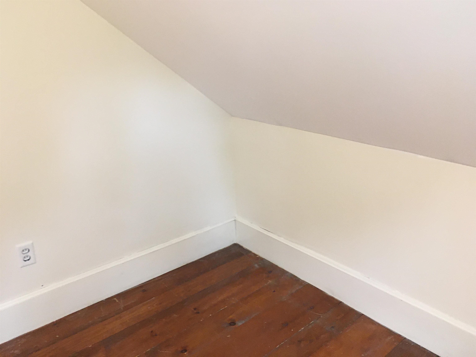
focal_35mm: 29
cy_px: 178
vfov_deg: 48.2
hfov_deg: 61.7
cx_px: 238
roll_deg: +0.4
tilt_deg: -19.5
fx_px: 399
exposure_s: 1/30
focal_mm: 4.15
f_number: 2.2
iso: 160
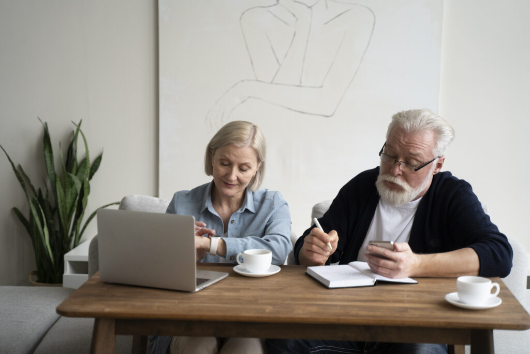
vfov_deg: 22.6
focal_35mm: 60
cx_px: 265
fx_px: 883
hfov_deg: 33.4
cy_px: 177
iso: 640
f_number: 2.8
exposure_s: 1/500
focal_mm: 60
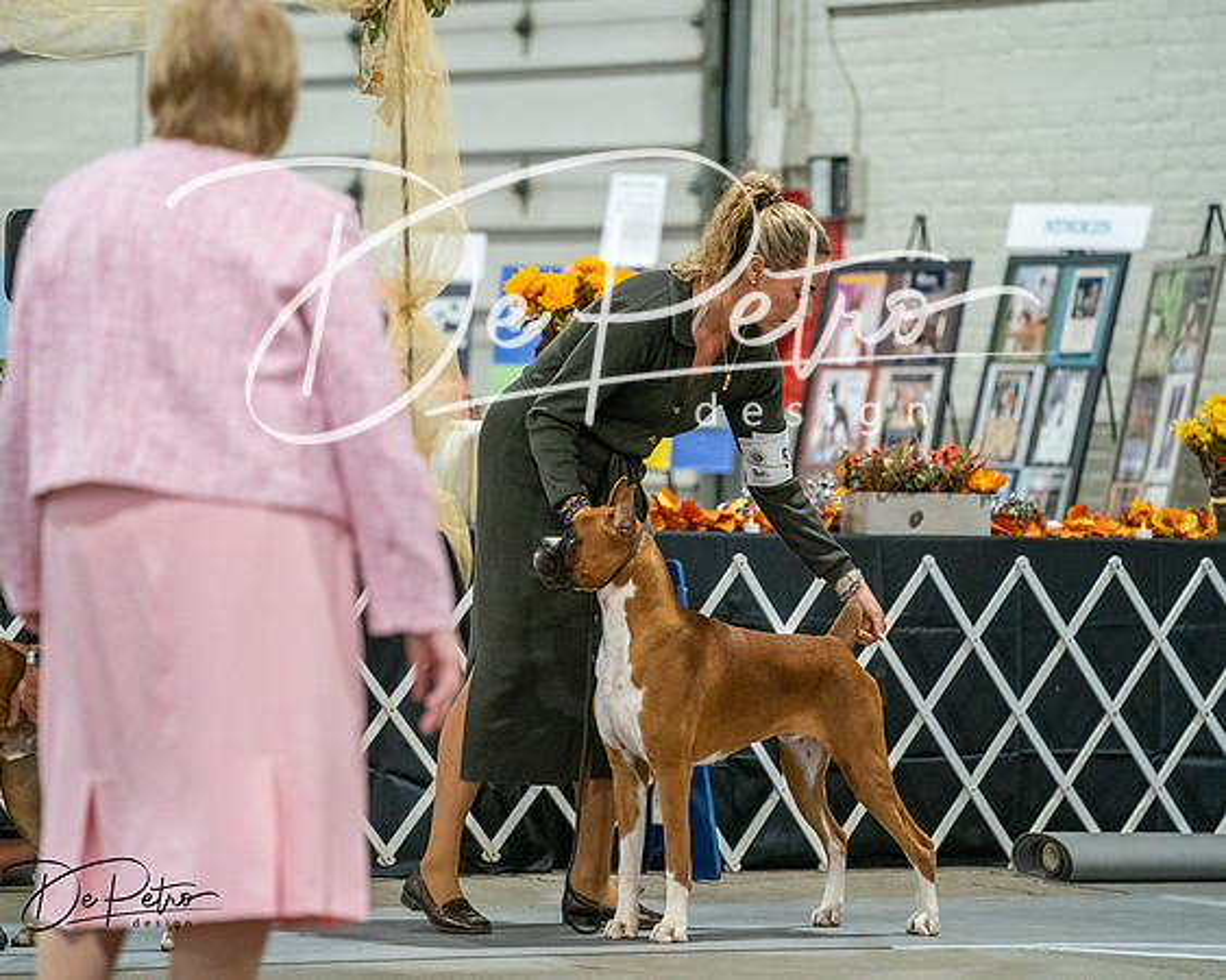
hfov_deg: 8.6
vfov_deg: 6.9
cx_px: 613
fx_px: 8170
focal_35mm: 225
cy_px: 490
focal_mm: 200
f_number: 3.5
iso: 6400
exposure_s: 1/250
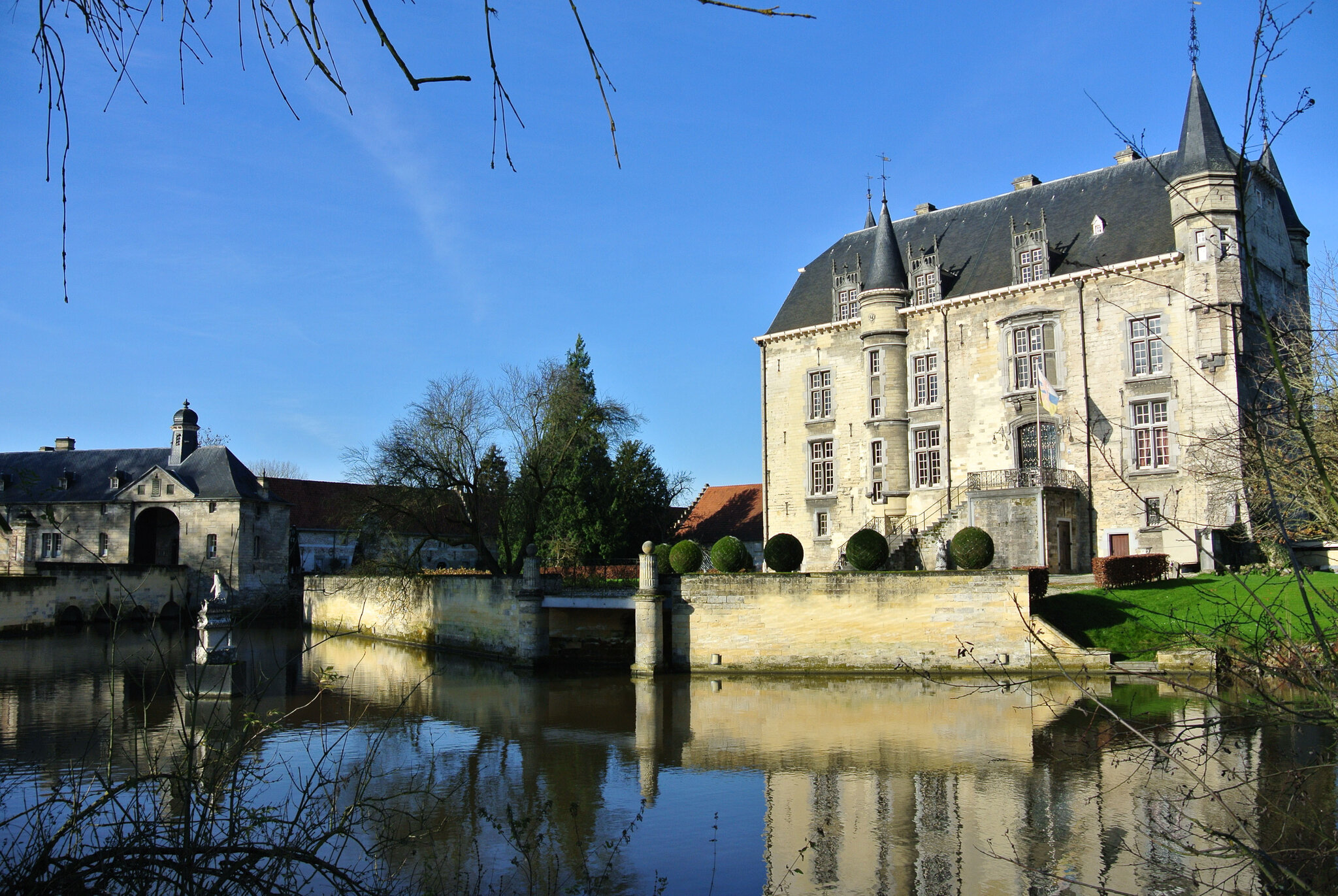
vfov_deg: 45.1
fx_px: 1079
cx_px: 669
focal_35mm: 29
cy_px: 448
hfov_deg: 63.6
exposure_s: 1/640
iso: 100
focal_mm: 11
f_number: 4.5
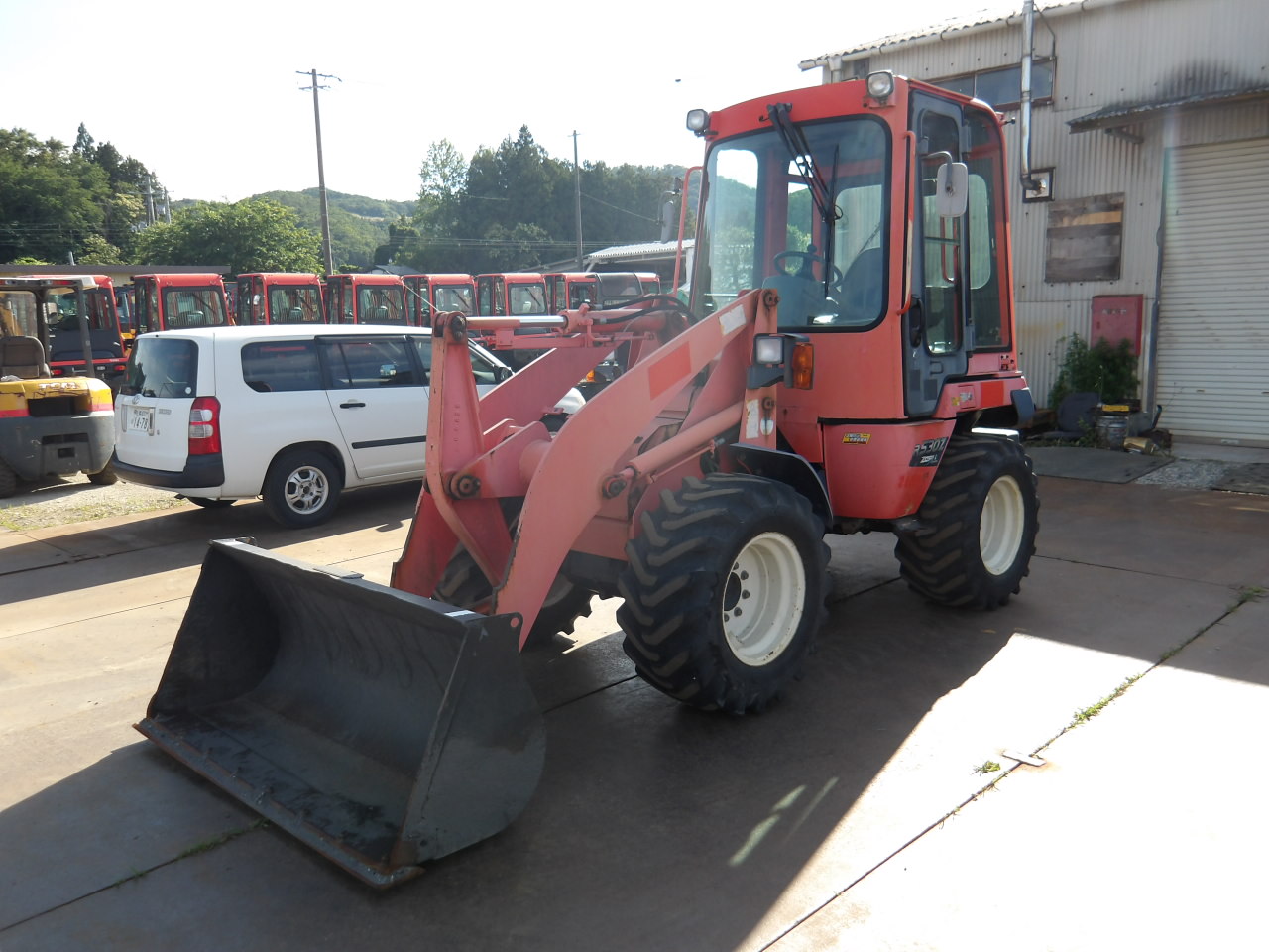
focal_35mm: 27
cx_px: 634
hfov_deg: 65.3
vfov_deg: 51.4
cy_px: 476
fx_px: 990
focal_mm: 4.9
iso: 100
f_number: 3
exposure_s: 1/595
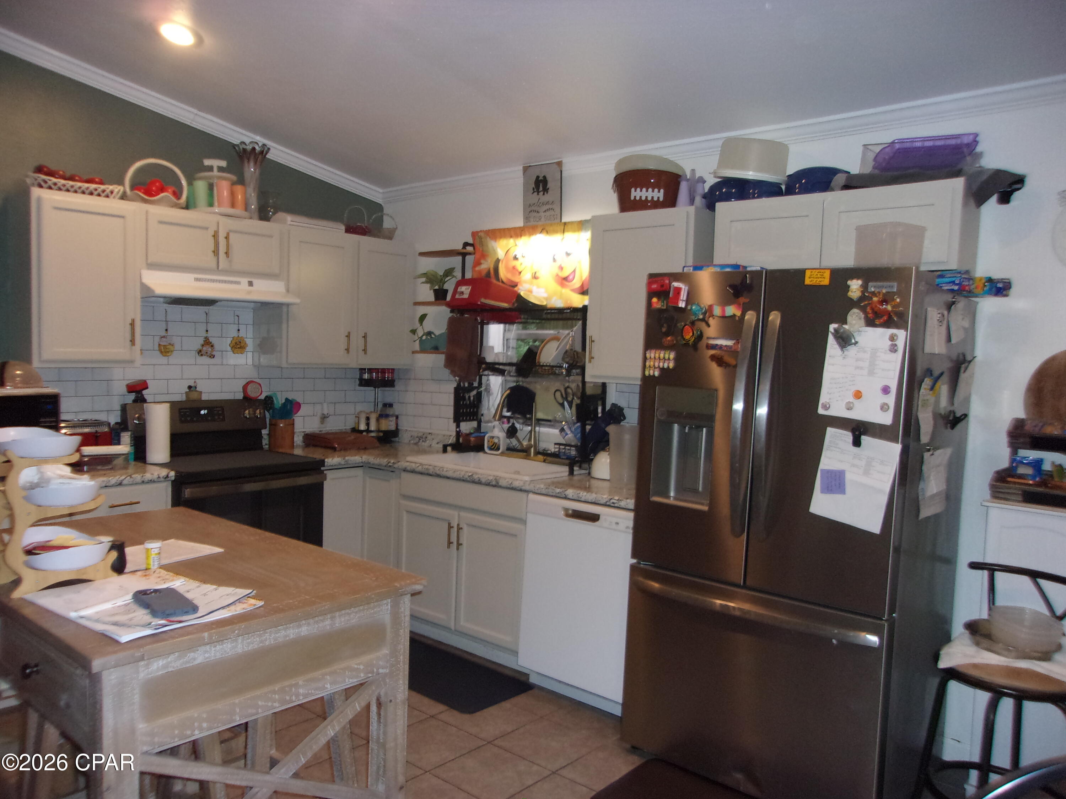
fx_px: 831
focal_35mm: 27
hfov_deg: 65.3
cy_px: 400
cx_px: 533
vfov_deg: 51.4
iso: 200
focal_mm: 4.9
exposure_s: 1/34
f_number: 3
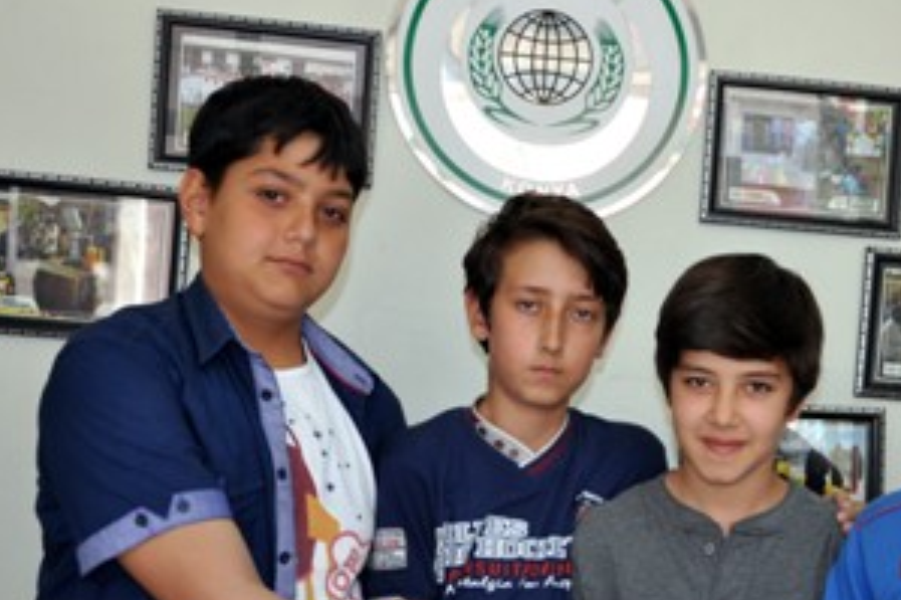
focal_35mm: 63
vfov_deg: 21.5
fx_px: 1576
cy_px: 365
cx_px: 639
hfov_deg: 31.5
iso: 450
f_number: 4
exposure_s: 1/125
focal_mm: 28
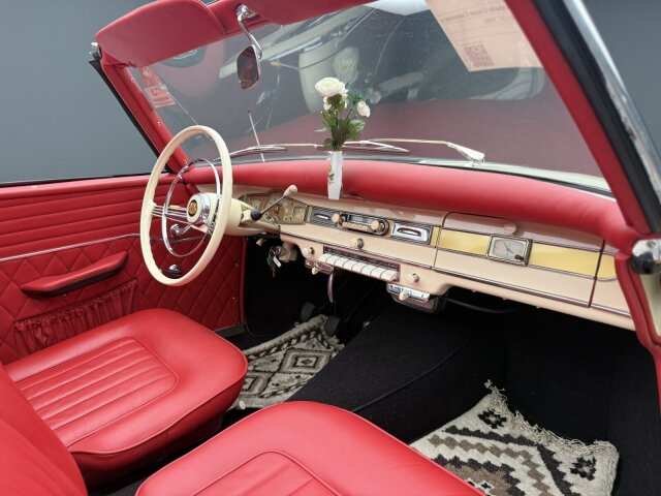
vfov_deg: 56.8
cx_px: 330
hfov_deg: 71.6
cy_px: 248
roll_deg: -1.1
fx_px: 458
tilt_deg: -12.7
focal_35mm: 24
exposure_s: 1/49
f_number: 1.78
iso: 160
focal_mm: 6.76
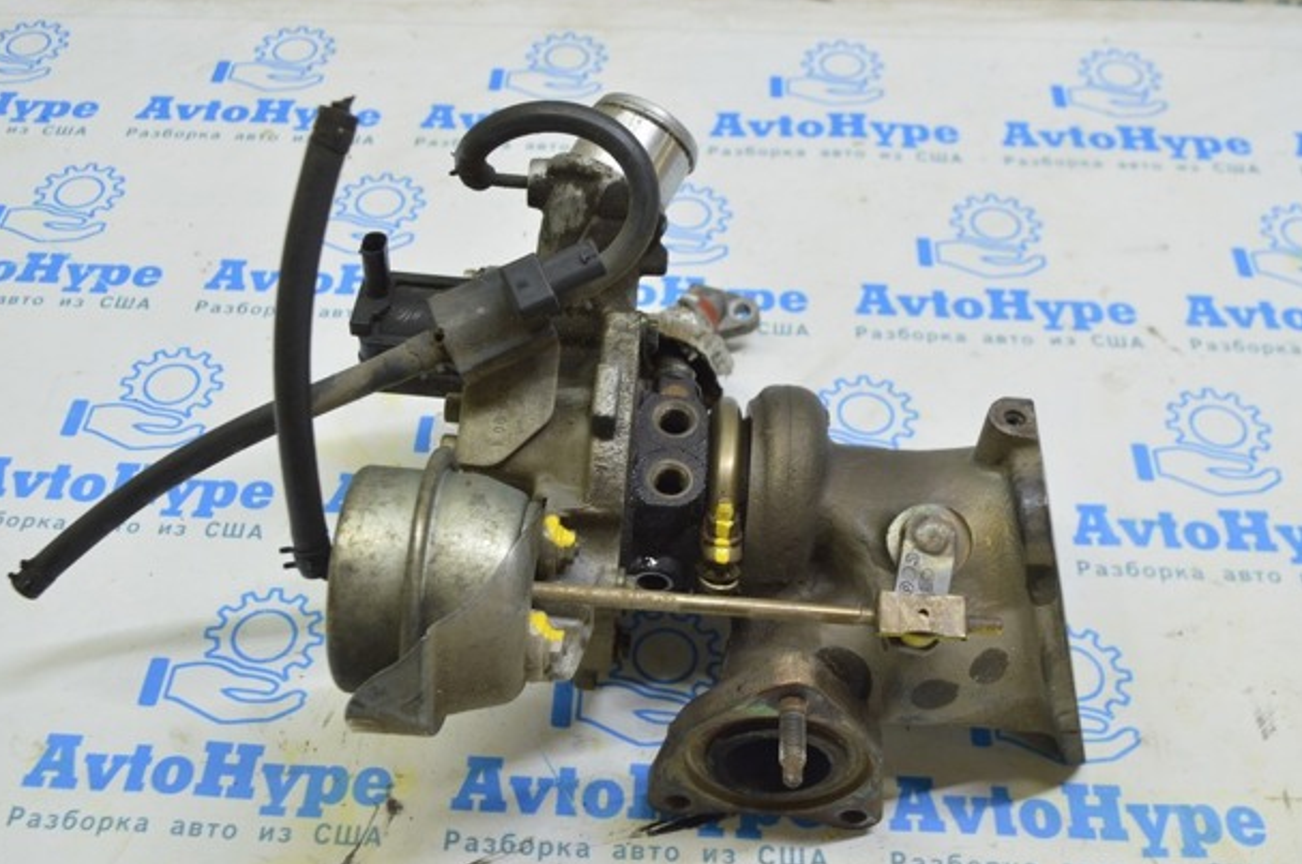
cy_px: 449
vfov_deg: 33.7
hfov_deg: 49.0
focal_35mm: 40
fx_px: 1428
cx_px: 626
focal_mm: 25
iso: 400
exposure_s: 1/20
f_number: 5.6
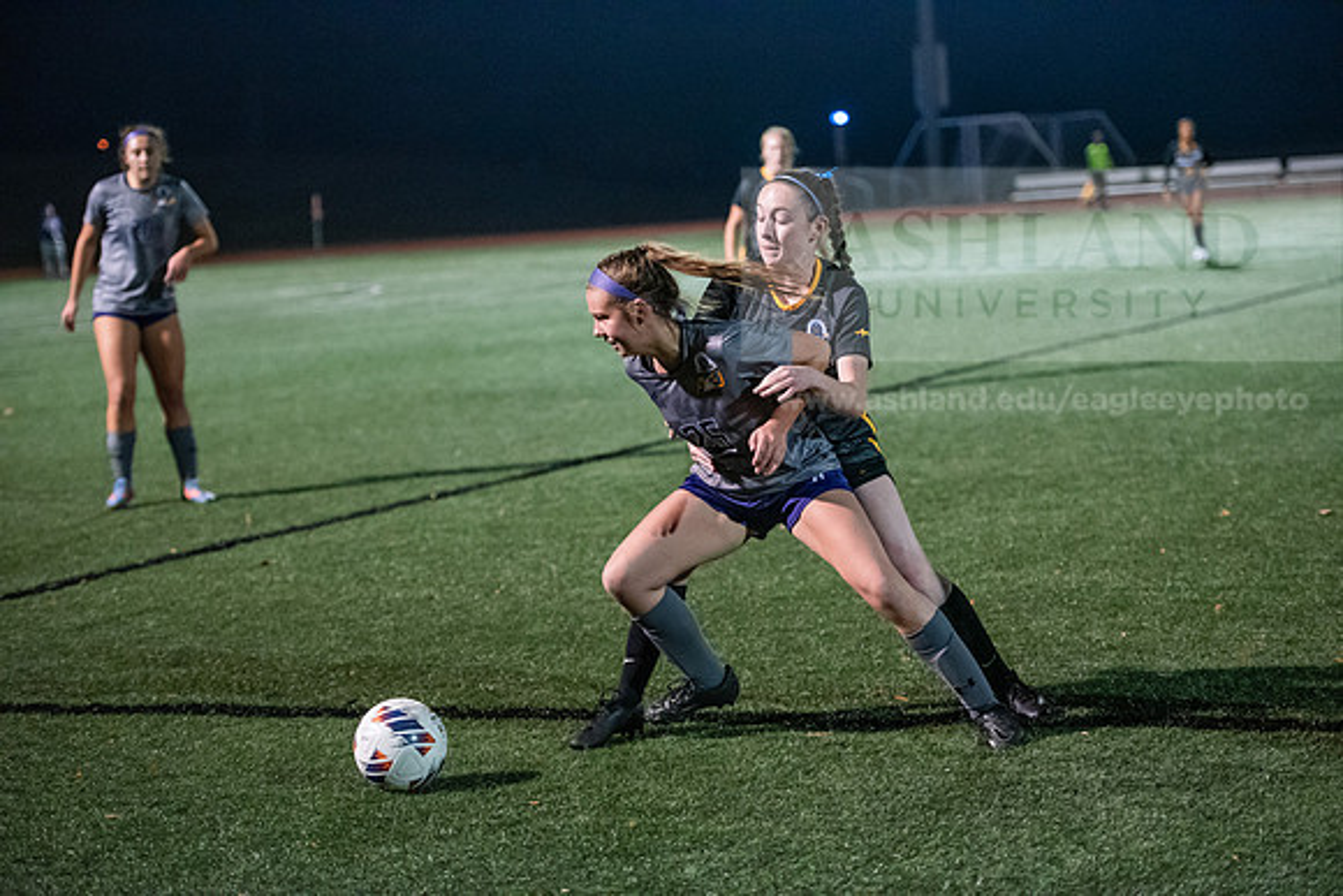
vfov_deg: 15.9
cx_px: 672
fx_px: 3209
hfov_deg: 23.6
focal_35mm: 86
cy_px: 448
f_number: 2.8
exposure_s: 1/1000
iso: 8000
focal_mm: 86
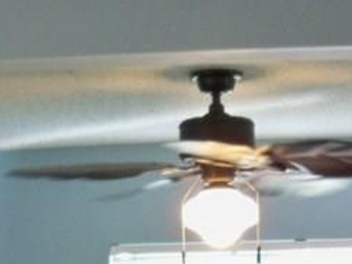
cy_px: 501
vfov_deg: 9.6
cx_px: 257
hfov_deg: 13.6
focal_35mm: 145
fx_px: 1474
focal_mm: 6.2
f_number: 3.5
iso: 320
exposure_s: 1/30
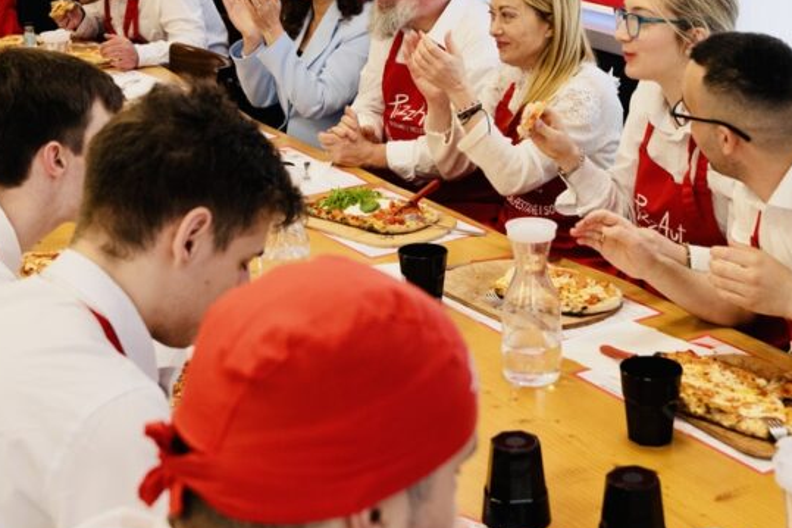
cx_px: 392
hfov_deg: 29.3
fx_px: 1517
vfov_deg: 19.4
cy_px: 53
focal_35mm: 69
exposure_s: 1/160
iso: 640
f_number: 4
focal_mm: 31
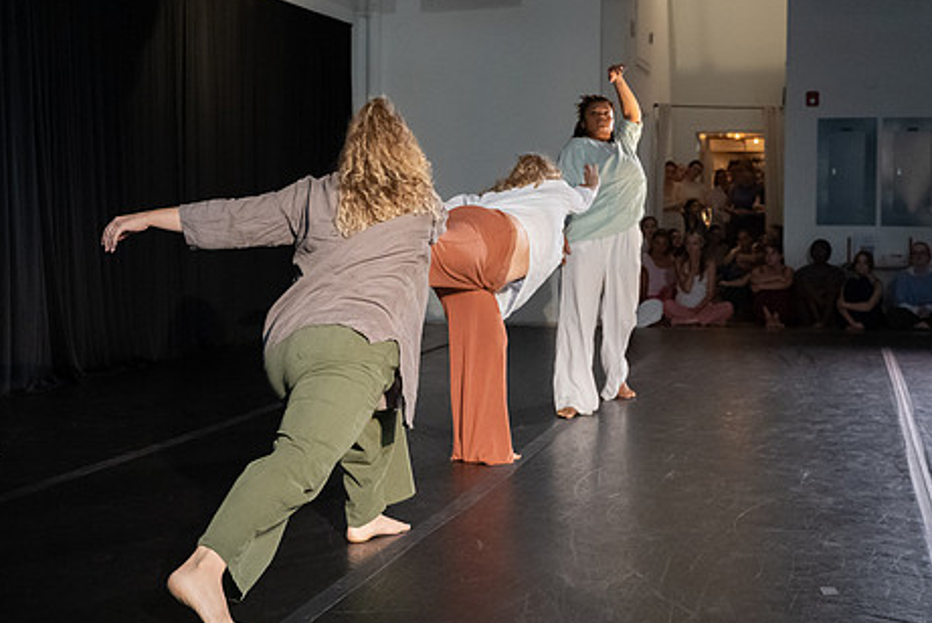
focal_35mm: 54
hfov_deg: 36.8
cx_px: 531
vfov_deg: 25.1
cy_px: 269
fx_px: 1399
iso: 6400
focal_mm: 38
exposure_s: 1/320
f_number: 4
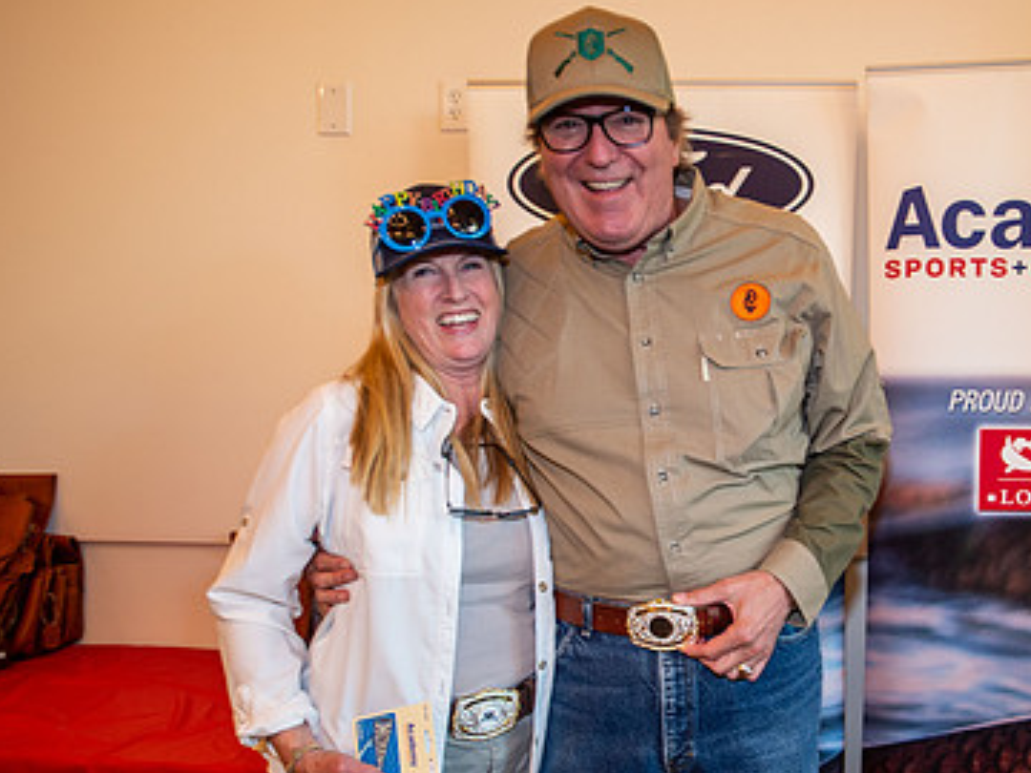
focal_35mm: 31
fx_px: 923
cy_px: 481
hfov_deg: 56.1
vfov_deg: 45.1
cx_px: 745
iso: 800
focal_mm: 20
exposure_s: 1/60
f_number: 2.8
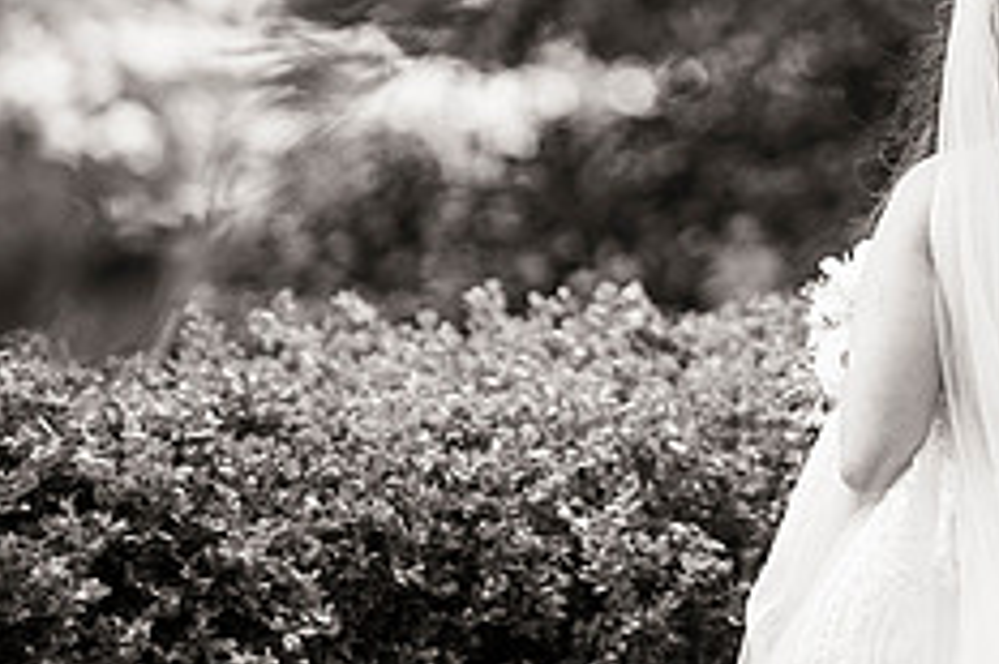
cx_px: 1029
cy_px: 17
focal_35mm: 398
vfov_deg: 3.4
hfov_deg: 5.2
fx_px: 11036
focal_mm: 160
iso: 800
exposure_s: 1/1000
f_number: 2.8
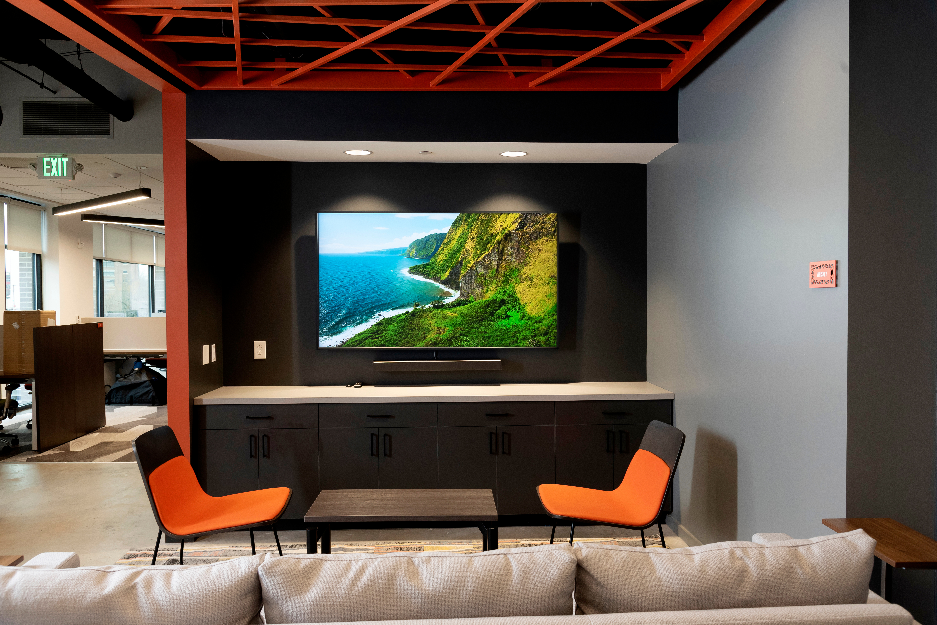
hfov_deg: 61.9
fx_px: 781
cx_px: 468
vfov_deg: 43.6
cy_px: 312
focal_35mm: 30
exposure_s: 1/25
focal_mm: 30
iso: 800
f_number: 7.1
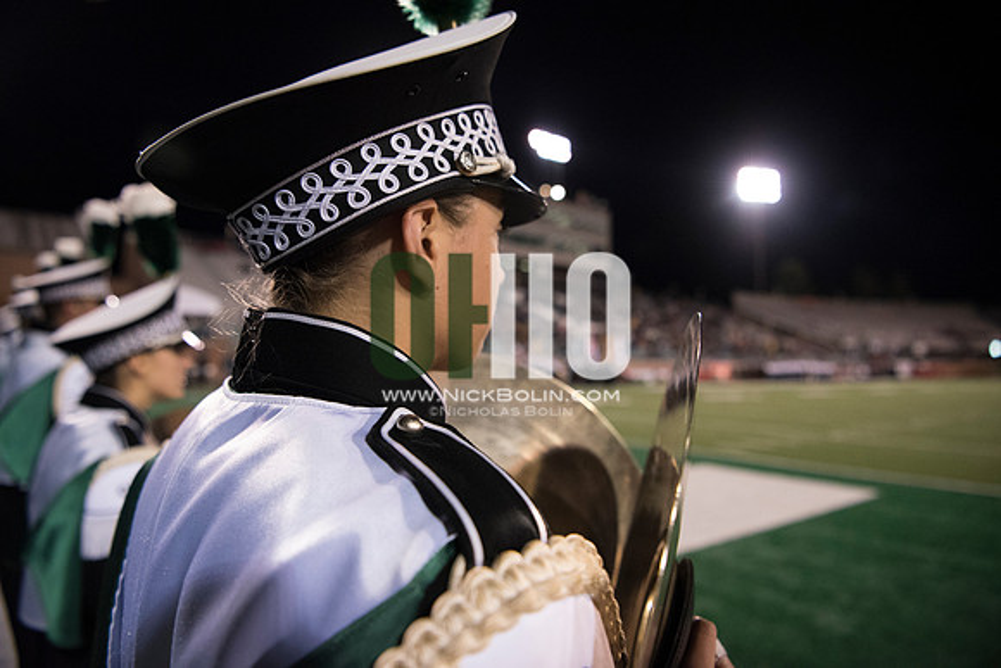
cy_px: 334
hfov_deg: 73.7
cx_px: 500
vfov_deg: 53.2
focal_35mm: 24
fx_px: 667
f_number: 3.2
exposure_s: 1/1250
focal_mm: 24
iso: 4000
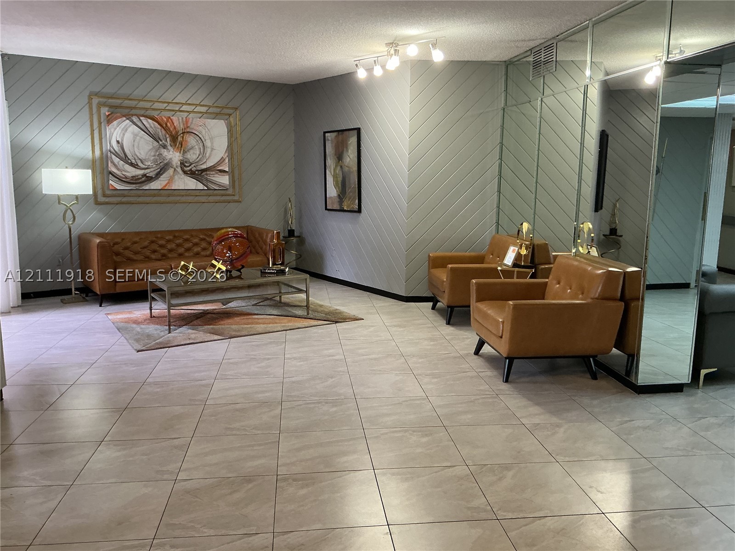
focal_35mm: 29
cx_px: 368
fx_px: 616
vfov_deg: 48.2
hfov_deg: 61.7
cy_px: 276
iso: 125
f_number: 1.8
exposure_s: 1/60
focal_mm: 3
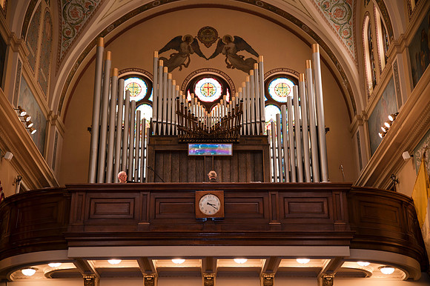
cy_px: 143
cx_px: 215
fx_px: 696
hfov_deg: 34.3
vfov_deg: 23.2
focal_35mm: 58
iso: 800
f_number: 2.8
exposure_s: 1/60
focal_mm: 58
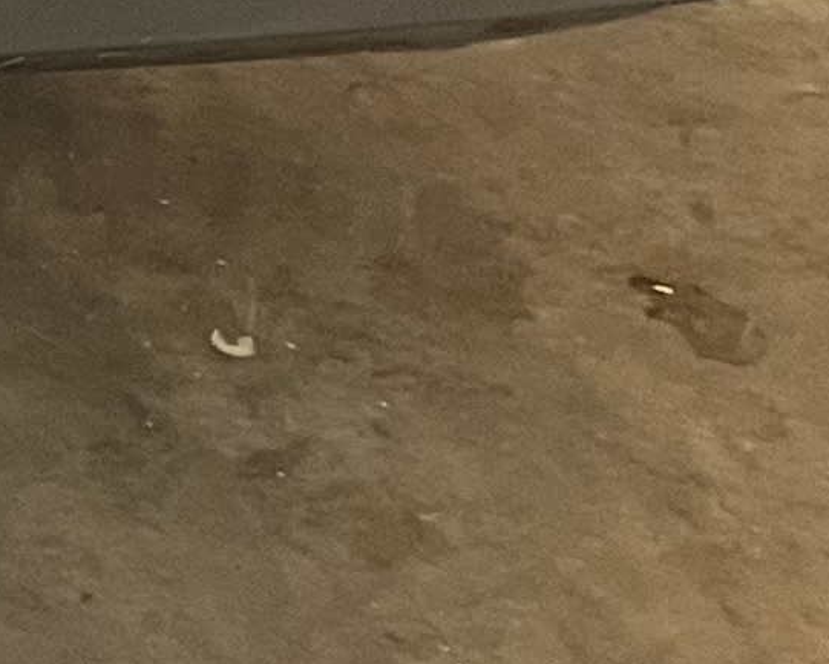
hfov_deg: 7.8
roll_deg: +3.1
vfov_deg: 7.9
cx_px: -2176
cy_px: -606
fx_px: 4638
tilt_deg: -27.8
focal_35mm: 189
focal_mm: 5.1
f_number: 1.6
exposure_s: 1/60
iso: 160
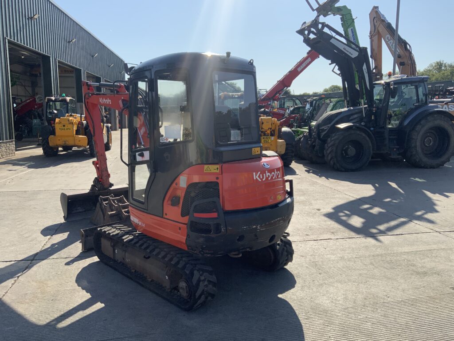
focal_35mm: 29
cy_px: 170
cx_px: 227
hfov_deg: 61.7
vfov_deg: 48.2
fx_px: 380
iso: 16
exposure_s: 1/1675
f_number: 1.8
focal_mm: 3
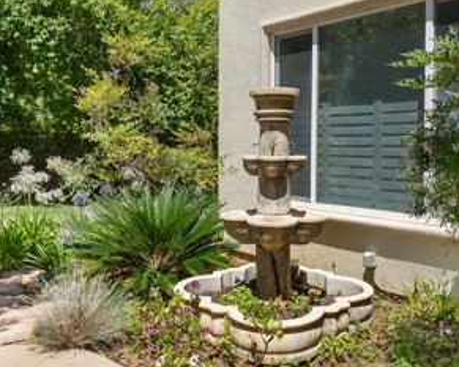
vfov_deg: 44.4
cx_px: 274
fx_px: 448
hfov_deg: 53.8
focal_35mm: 33
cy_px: 152
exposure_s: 1/8000
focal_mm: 16
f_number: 8
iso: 2000
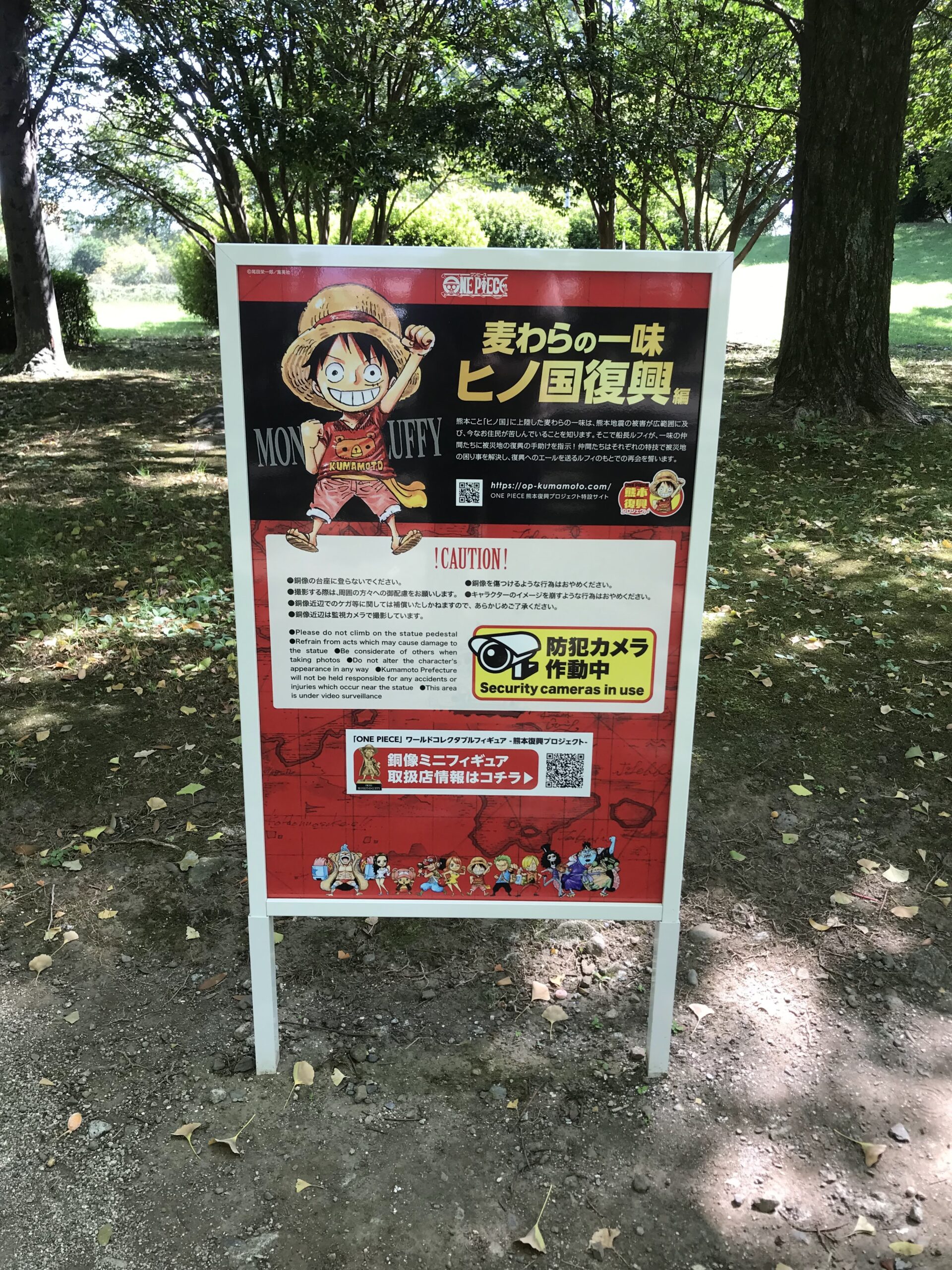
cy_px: 635
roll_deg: -1.2
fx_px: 1027
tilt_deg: -16.5
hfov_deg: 49.7
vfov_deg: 63.4
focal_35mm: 28
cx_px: 476
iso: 20
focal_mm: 3.99
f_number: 1.8
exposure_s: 1/159
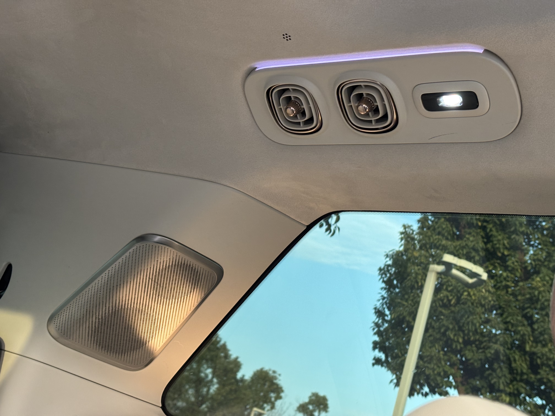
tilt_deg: +16.8
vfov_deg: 28.0
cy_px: 208
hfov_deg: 36.8
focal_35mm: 52
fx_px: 834
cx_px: 278
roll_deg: -19.6
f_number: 1.6
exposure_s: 1/48
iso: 160
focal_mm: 5.96
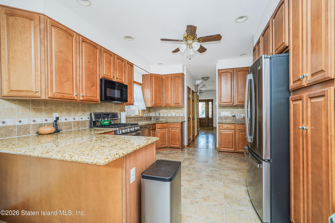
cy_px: 112
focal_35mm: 16
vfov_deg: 73.7
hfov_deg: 96.7
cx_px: 168
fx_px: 149
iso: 64
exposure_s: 1/25
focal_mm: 16
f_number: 4
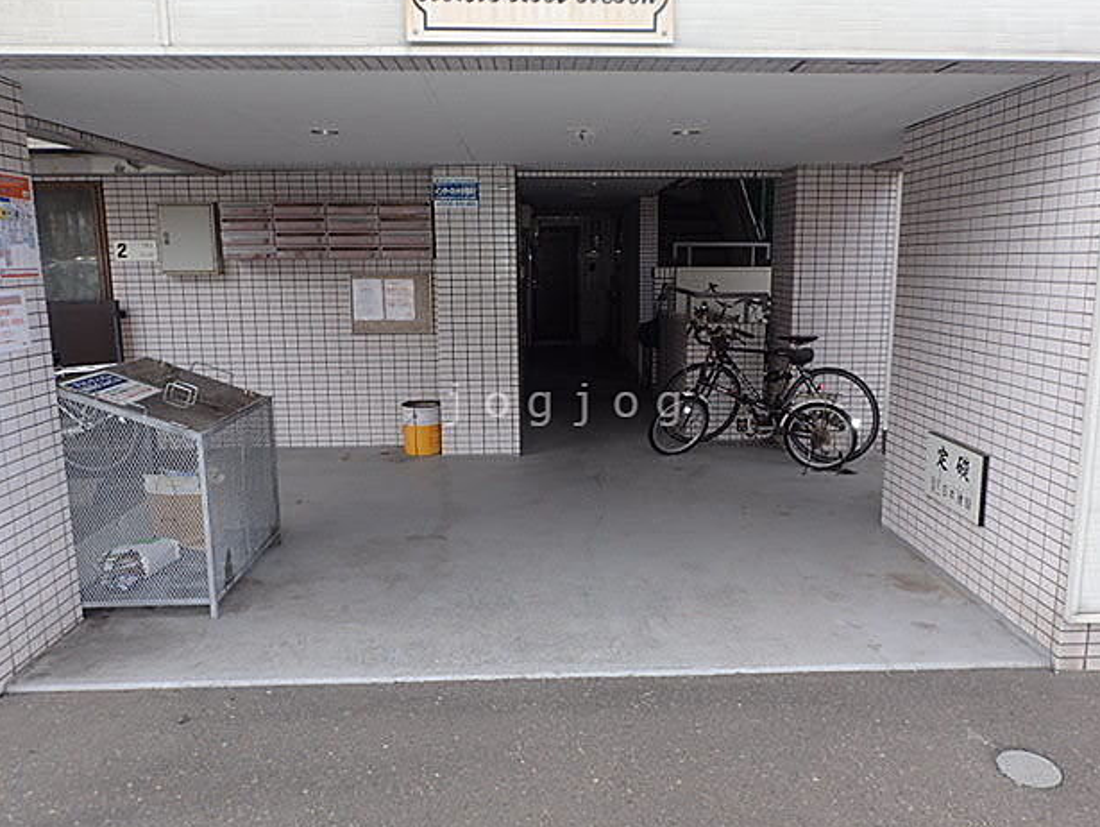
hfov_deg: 67.3
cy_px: 405
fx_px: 827
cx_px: 567
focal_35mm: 26
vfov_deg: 53.1
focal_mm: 4.5
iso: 100
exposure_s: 1/200
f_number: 2.8
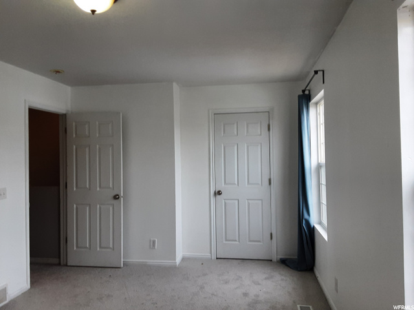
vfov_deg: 51.4
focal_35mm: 27
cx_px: 207
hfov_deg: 65.3
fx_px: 323
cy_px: 155
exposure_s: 1/60
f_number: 1.9
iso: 64
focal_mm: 2.91
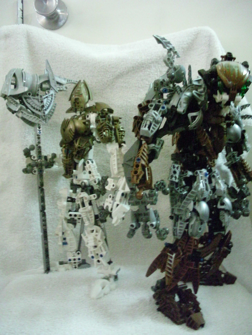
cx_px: 126
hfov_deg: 37.7
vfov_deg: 49.0
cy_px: 168
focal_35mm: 38
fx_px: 369
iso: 1600
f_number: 3.1
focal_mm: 6.3
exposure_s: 1/19
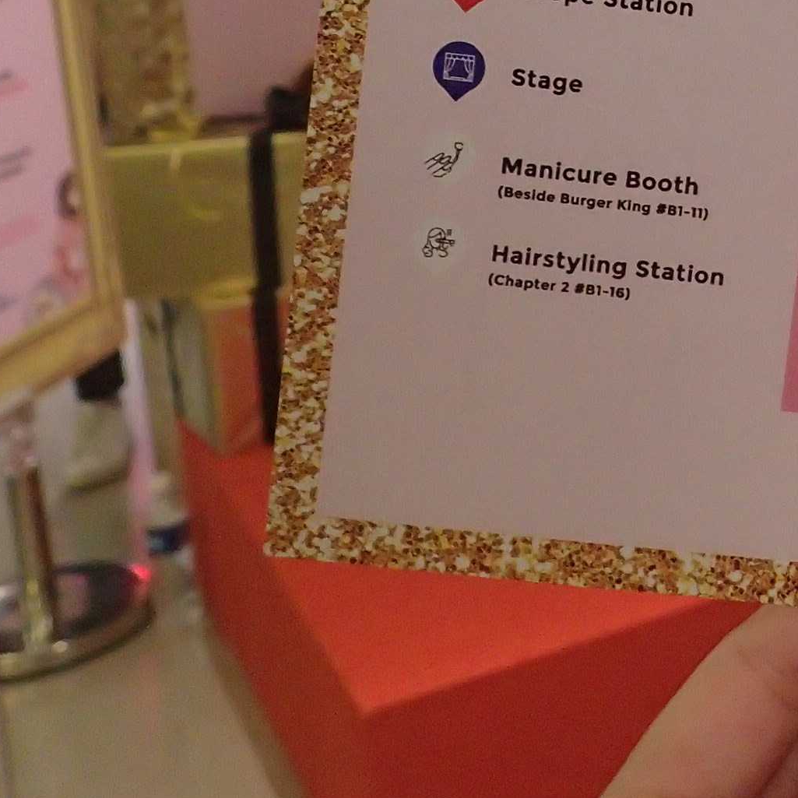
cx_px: 961
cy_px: -40
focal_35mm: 69
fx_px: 1800
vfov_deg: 23.7
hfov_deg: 22.9
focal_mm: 4.5
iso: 640
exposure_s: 1/60
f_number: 2.8
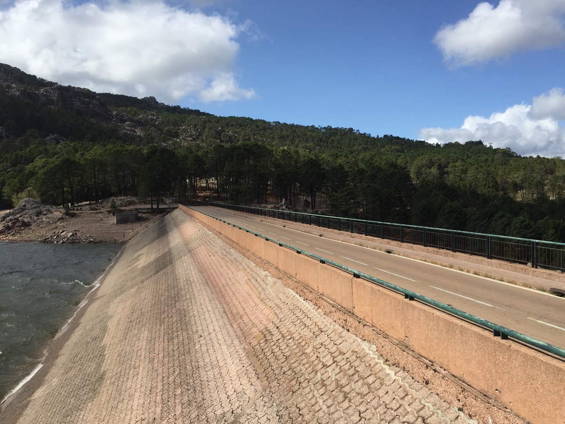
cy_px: 212
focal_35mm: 29
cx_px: 282
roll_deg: +0.8
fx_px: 473
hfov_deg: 61.7
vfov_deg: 48.2
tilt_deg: -2.1
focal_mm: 4.15
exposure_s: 1/2639
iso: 32
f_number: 2.2
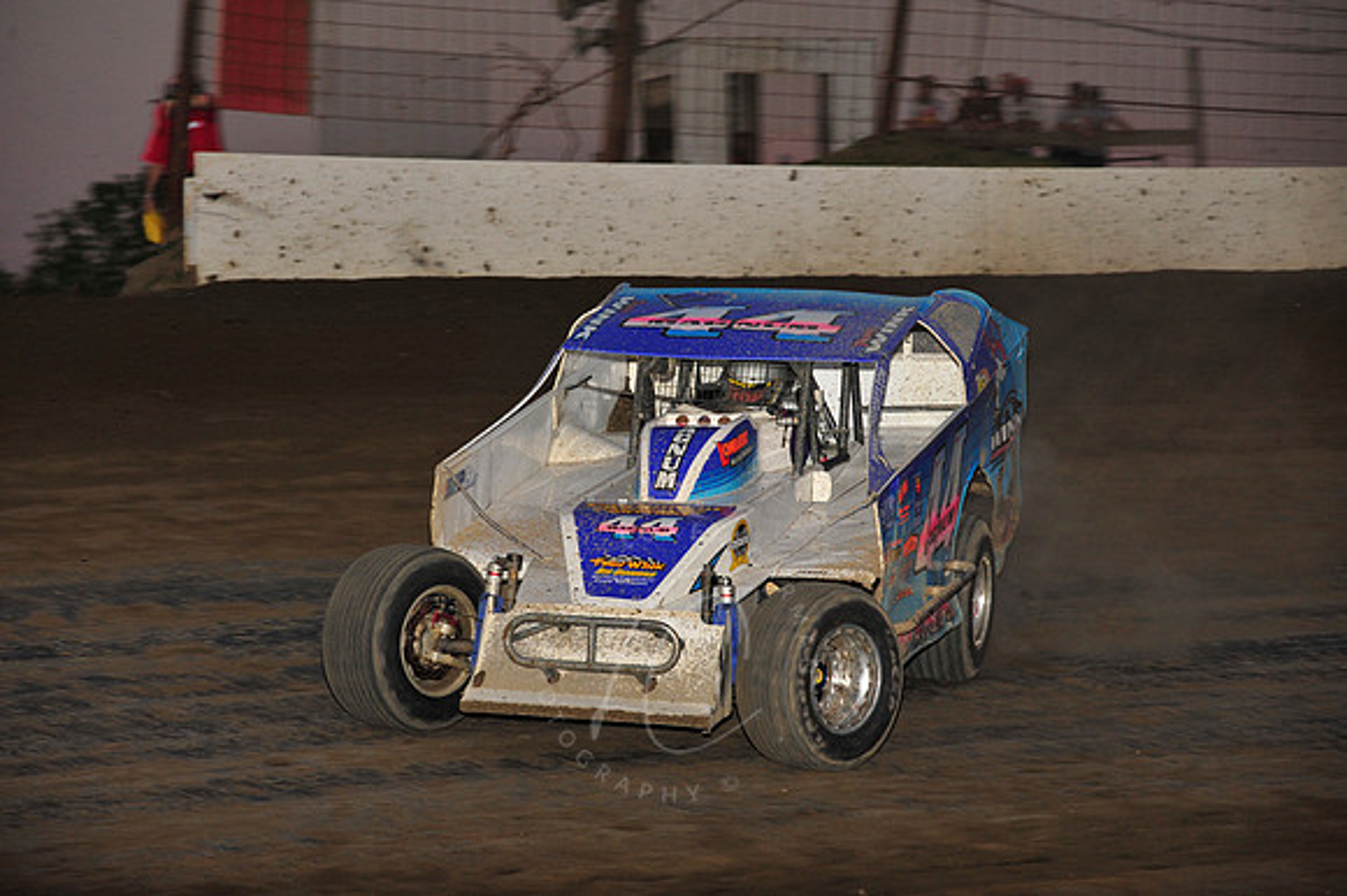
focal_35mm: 155
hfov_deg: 13.3
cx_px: 674
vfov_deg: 8.8
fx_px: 5796
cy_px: 448
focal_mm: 155
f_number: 7.1
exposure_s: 1/320
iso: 1000
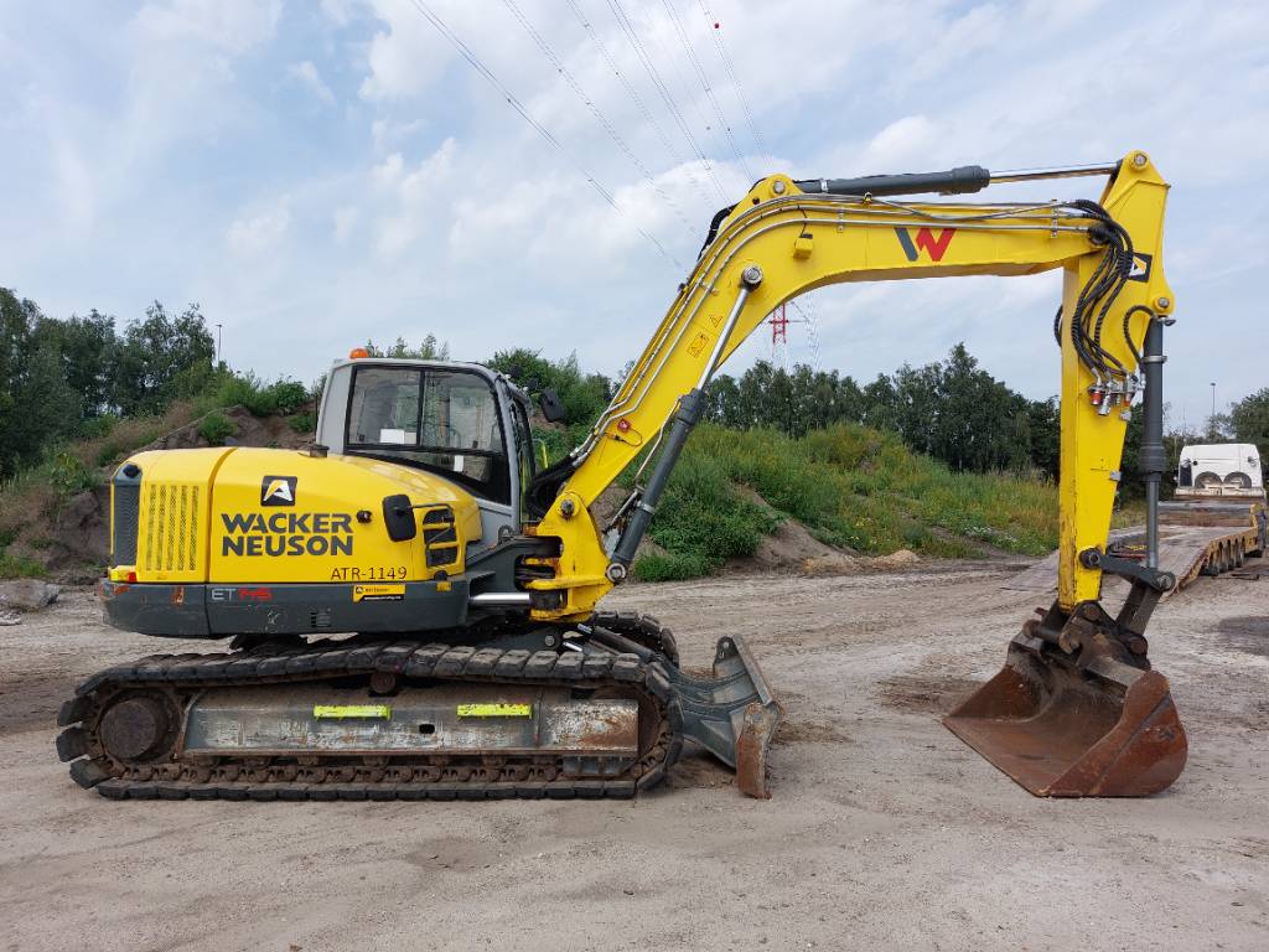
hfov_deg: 69.4
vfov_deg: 54.9
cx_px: 634
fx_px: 916
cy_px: 476
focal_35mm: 25
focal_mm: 5.23
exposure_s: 1/1153
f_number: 1.8
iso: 25
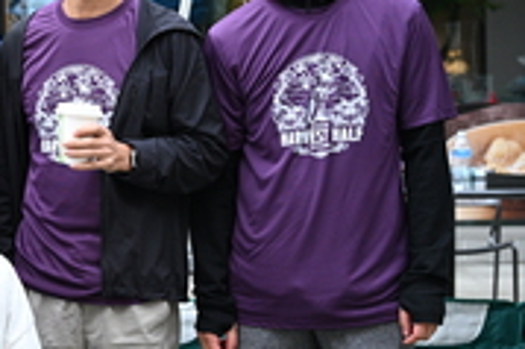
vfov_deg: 11.4
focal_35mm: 120
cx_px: -194
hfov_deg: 16.0
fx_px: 1748
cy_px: 110
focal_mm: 39
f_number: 4
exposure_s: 1/320
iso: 1600
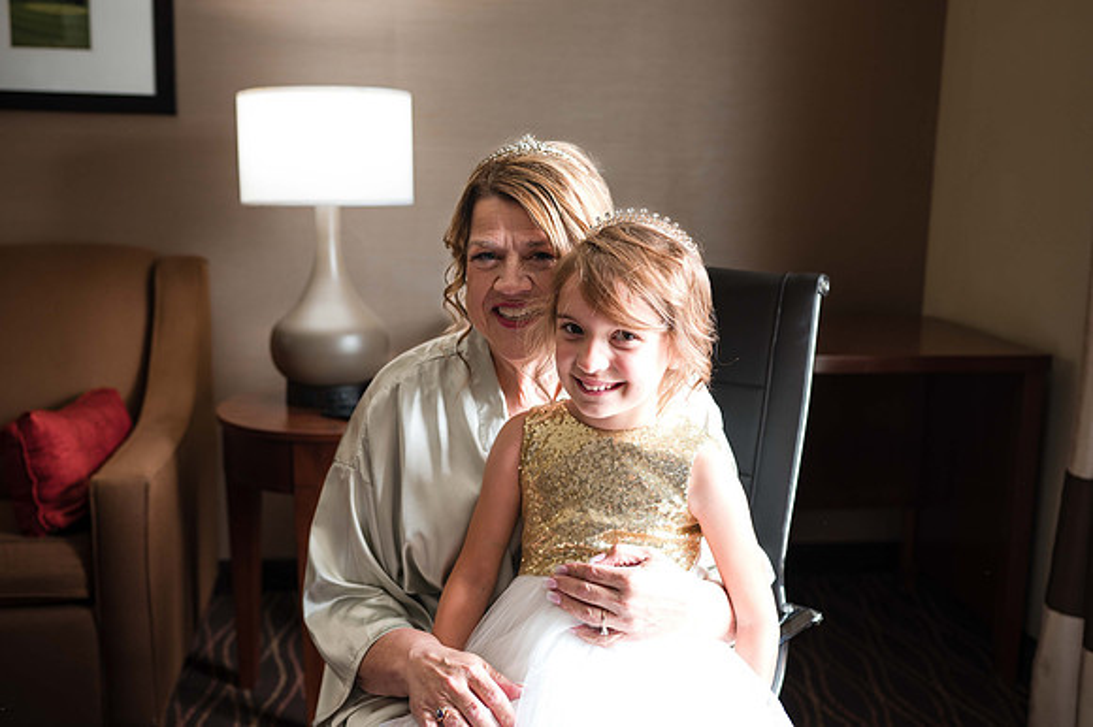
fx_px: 1186
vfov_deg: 34.1
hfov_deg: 49.5
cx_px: 552
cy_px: 343
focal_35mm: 39
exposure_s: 1/50
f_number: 2.8
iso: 64
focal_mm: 35
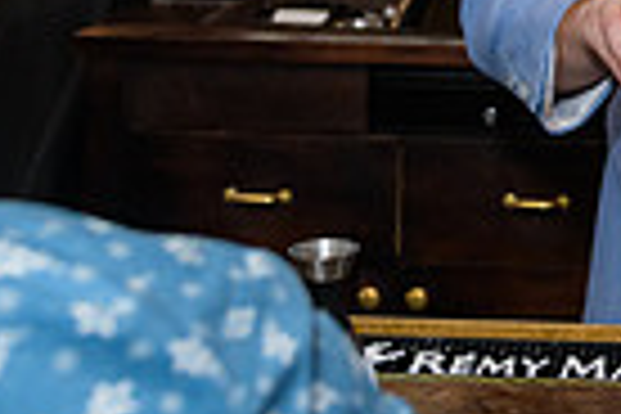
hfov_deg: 16.4
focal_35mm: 118
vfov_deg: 11.2
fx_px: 2035
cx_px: 810
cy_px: -200
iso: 1000
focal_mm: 28
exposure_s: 1/125
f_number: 3.2
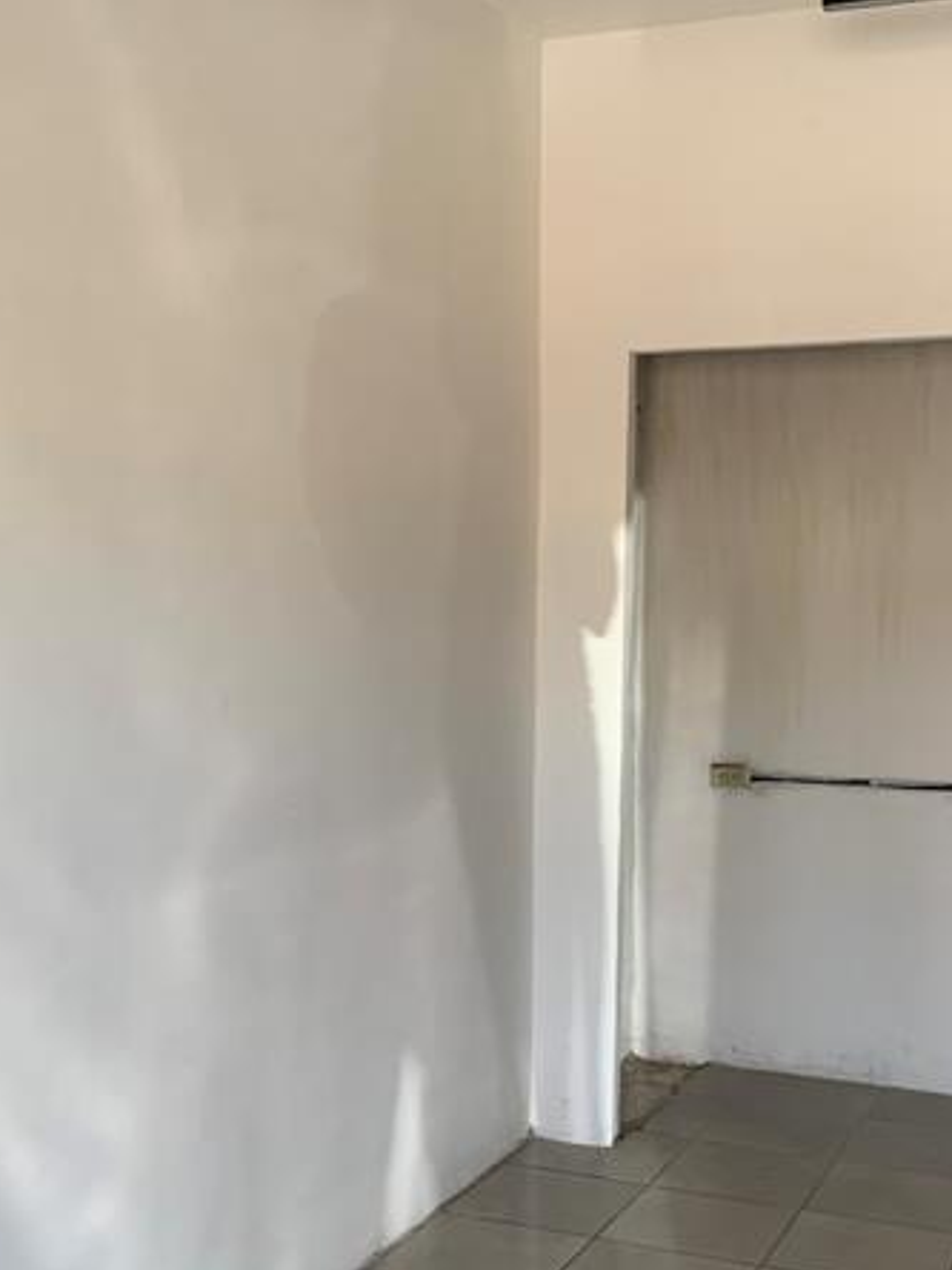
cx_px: 549
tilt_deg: -2.1
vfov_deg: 42.0
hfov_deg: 32.1
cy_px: 729
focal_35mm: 45
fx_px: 1650
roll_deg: -2.2
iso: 80
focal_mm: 4.25
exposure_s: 1/121
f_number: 1.8
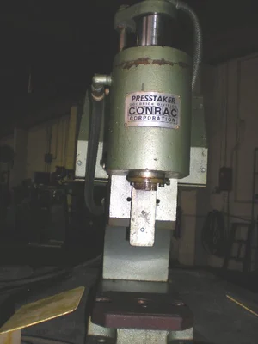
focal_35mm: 38
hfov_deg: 37.7
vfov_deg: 49.0
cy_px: 172
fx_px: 378
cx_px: 129
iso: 64
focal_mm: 6.3
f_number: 3.1
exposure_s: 1/60
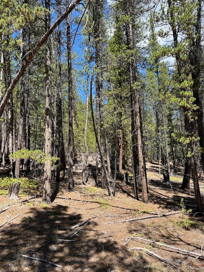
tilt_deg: +12.9
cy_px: 136
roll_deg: +3.4
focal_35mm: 26
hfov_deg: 53.1
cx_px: 102
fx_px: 204
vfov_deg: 67.3
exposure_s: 1/1326
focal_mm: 5.7
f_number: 1.5
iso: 50
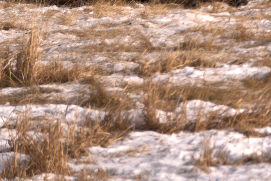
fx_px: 6720
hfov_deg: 2.3
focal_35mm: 893
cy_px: -246
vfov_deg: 1.5
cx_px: 620
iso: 100
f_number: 7.1
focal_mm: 126
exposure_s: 1/640
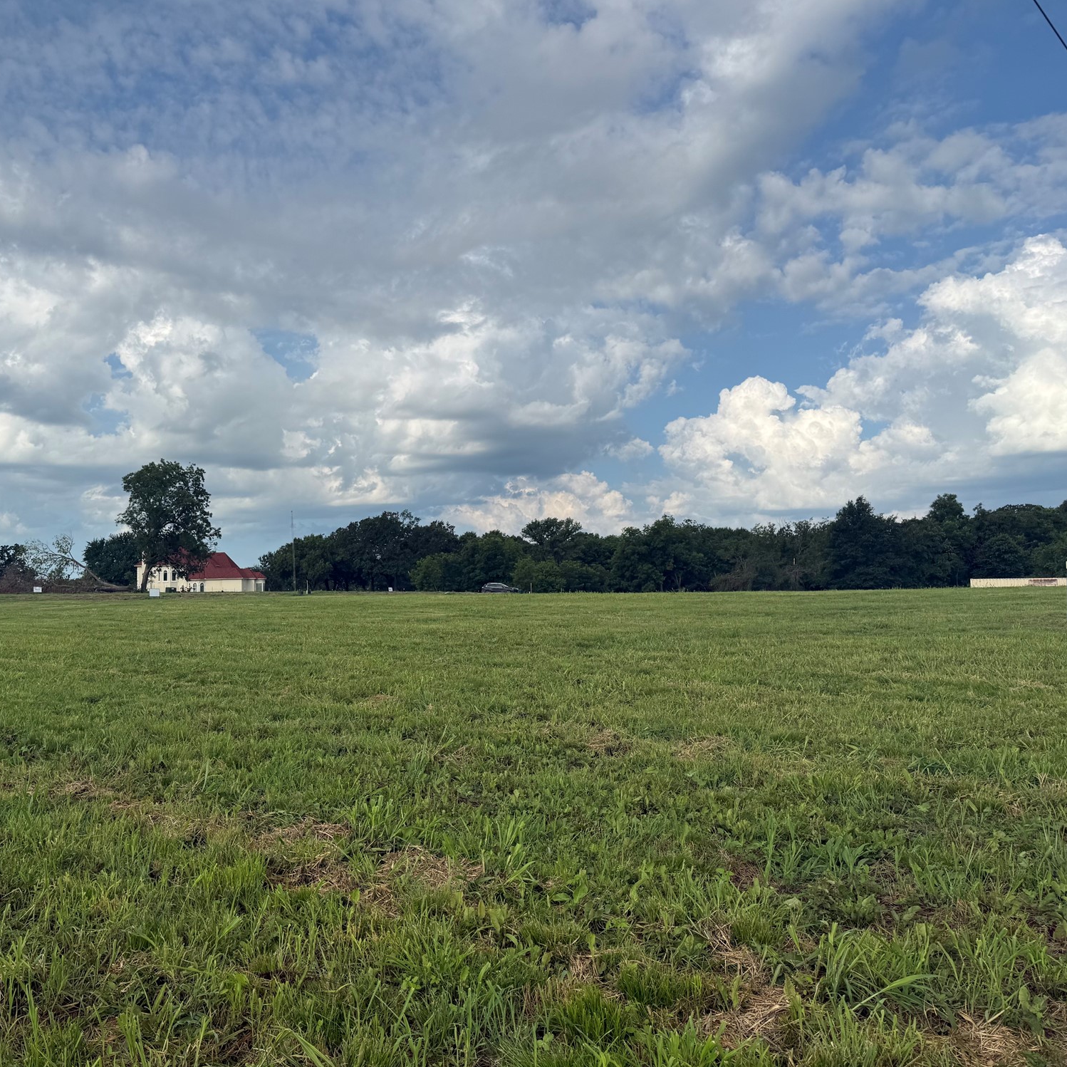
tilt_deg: +5.2
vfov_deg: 55.6
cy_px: 522
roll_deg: +1.6
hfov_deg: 54.5
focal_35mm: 29
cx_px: 360
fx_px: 1011
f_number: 1.78
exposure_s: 1/6173
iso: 80
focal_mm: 6.76
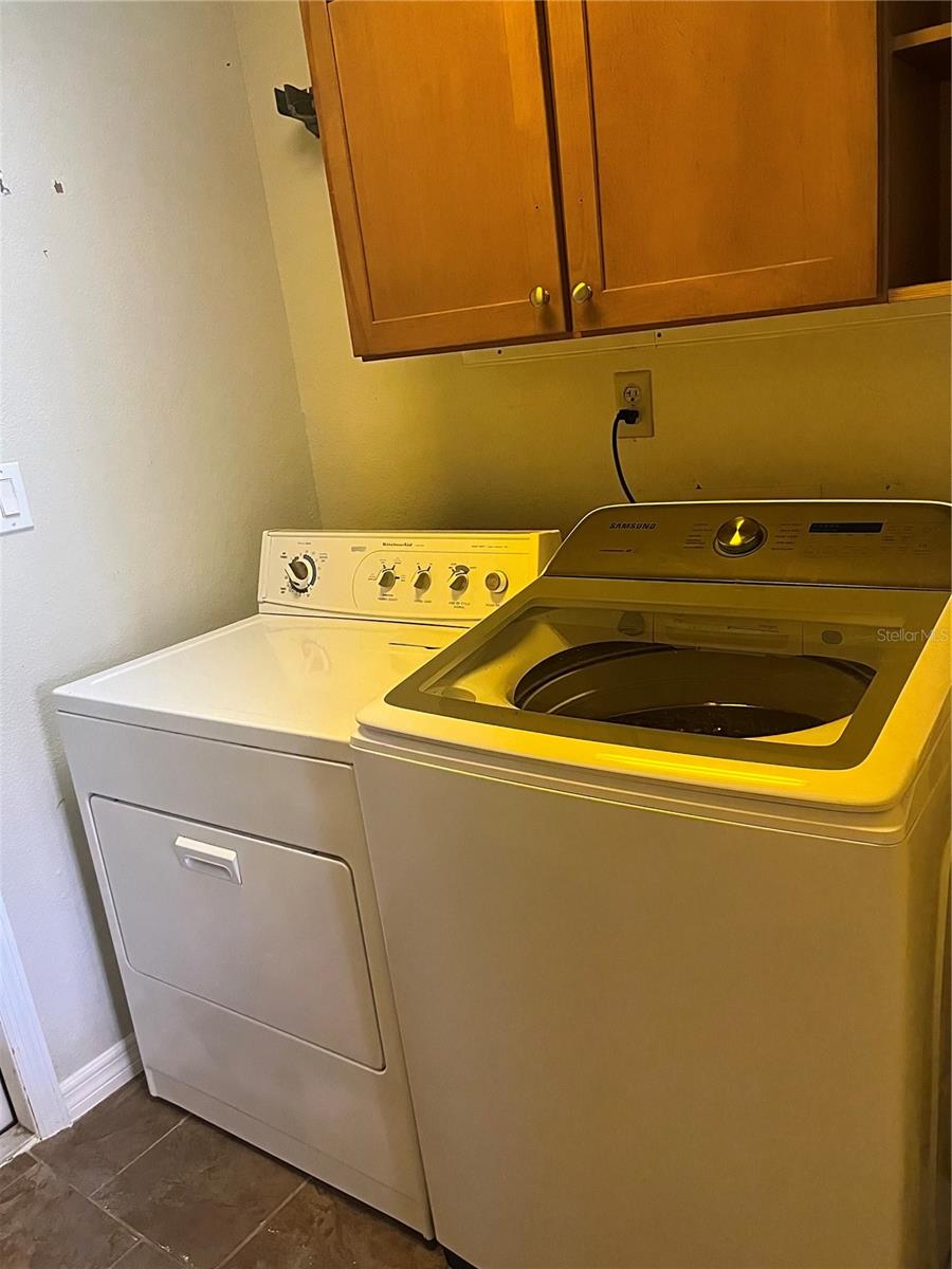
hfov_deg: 53.1
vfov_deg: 67.3
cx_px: 476
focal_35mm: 26
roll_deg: +7.3
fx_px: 953
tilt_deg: -17.3
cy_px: 634
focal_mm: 5.1
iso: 500
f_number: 1.6
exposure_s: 1/60
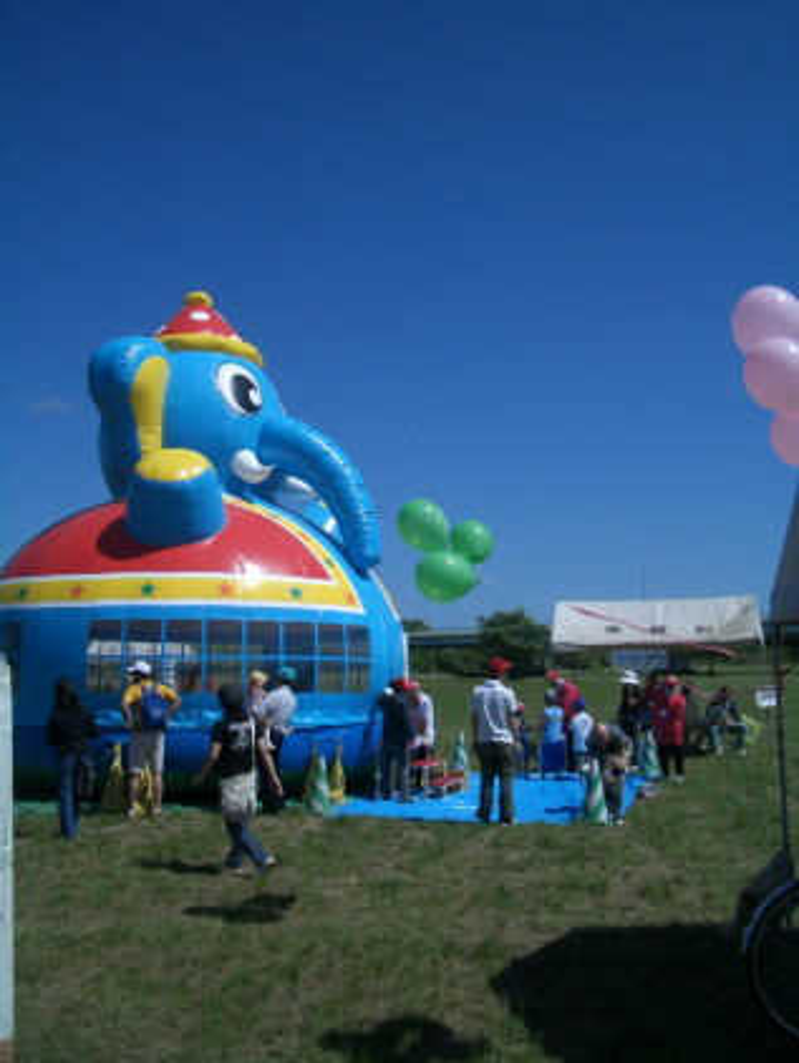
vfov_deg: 52.6
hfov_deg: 40.7
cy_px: 532
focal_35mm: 35
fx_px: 1076
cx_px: 400
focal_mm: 5.8
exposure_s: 1/1600
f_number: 4.3
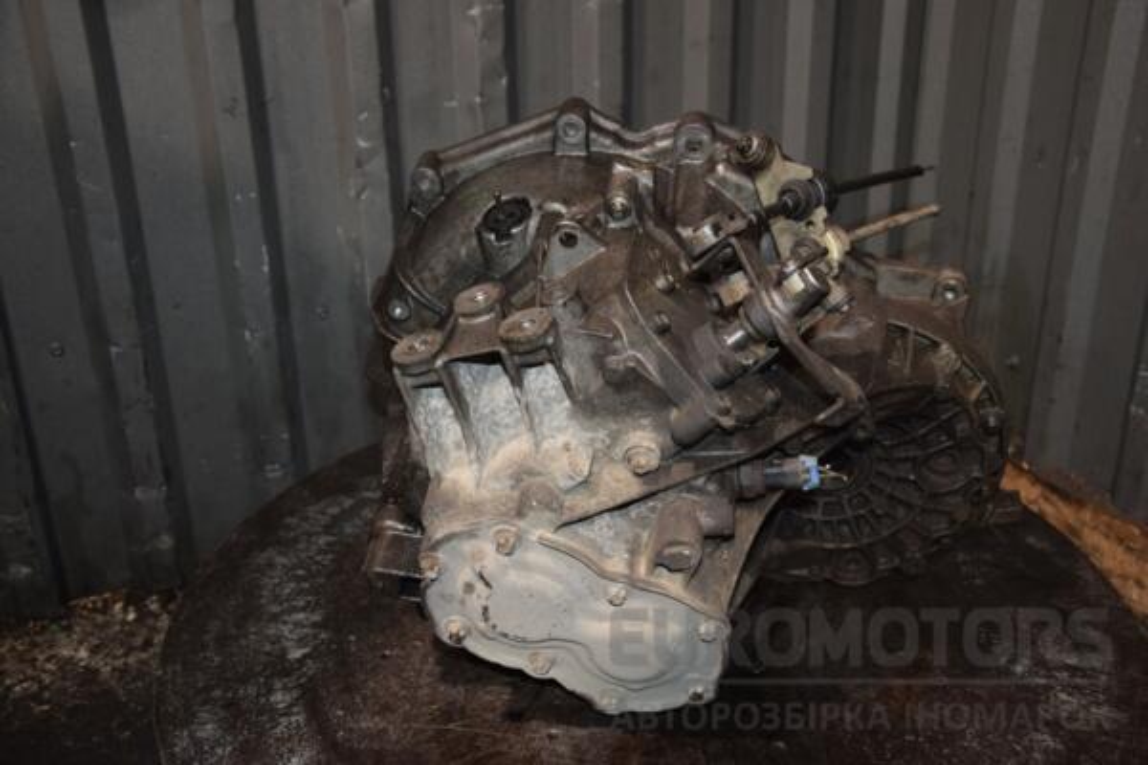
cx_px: 574
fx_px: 1196
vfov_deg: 35.5
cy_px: 382
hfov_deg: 51.3
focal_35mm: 38
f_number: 5
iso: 800
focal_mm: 25
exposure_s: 1/60
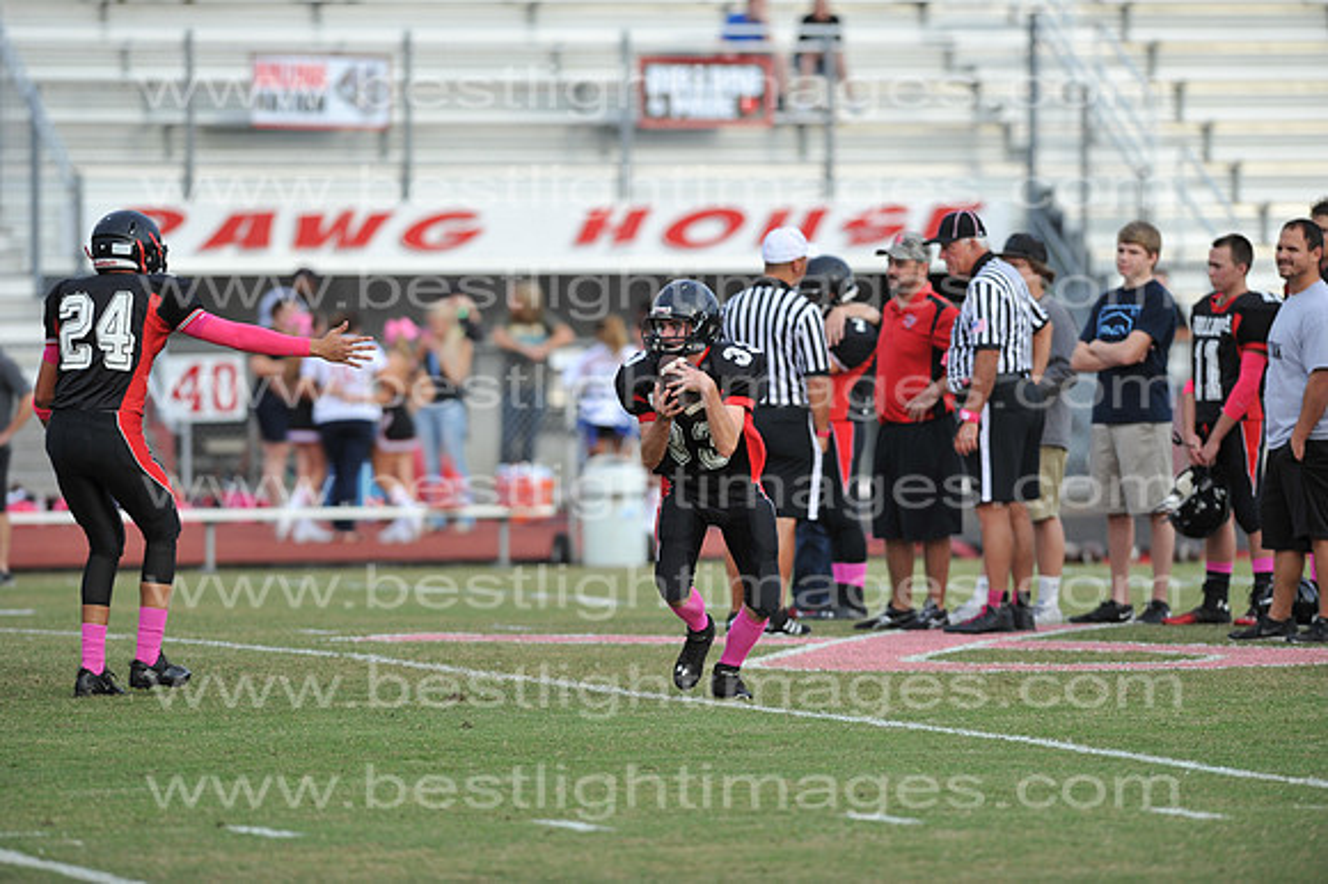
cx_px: 664
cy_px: 442
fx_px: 11060
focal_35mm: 300
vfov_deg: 4.6
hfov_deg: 6.9
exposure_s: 1/1000
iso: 400
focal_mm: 300
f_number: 4
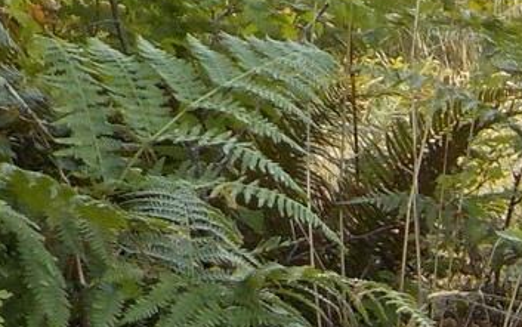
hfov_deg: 12.9
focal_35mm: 144
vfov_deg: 8.9
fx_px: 2050
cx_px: 989
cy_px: 466
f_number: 3.3
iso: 125
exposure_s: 1/200
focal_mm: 4.1
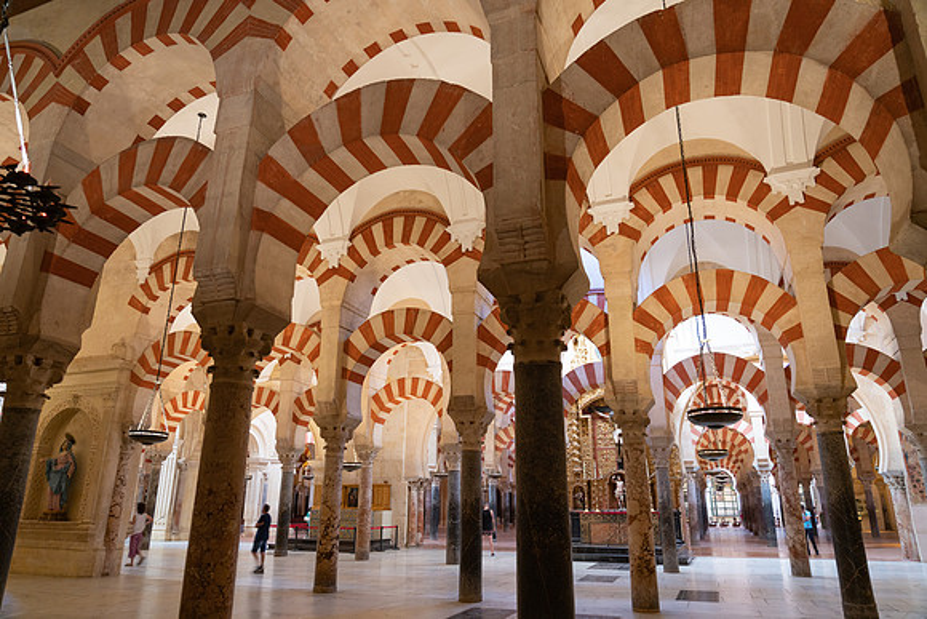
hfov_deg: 73.7
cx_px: 464
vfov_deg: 53.2
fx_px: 618
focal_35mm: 24
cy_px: 310
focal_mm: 24
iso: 640
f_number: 4
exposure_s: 1/13
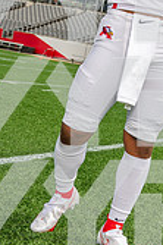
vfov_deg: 25.1
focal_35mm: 81
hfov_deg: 16.7
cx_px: 120
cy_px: 103
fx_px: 551
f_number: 5.6
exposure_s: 1/320
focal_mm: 30
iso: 100
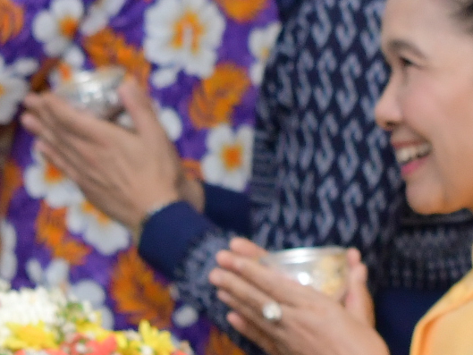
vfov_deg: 6.6
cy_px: 81
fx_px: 3075
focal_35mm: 225
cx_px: 534
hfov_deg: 8.7
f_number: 4
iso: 1000
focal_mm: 30
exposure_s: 1/200
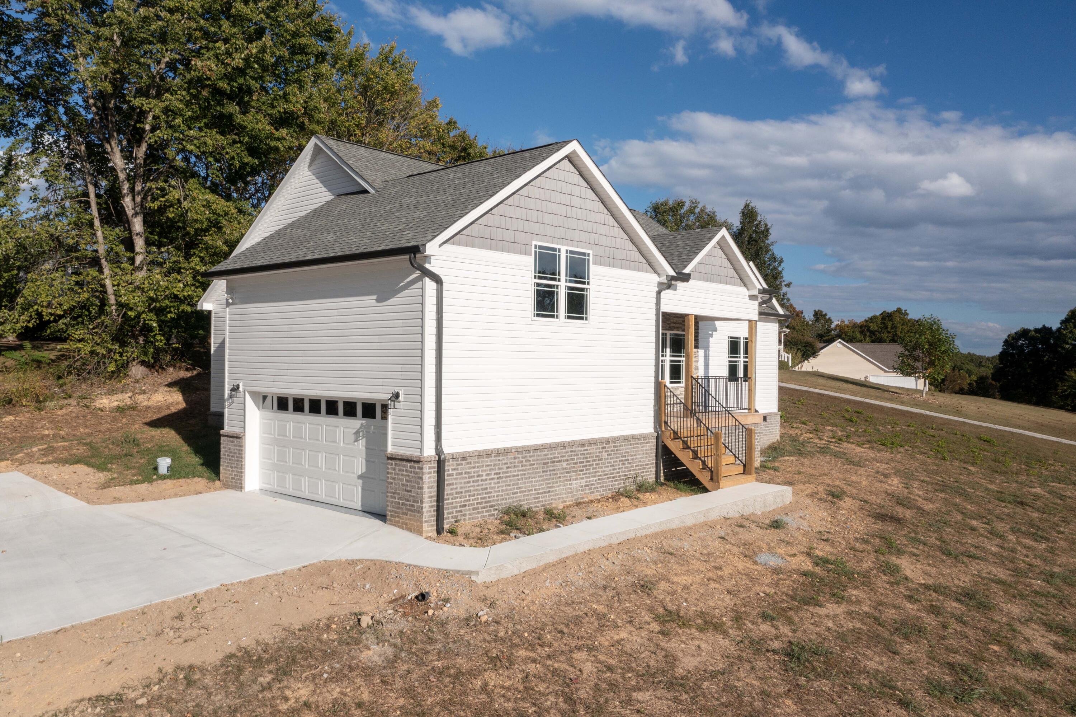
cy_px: 358
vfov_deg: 46.4
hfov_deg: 65.5
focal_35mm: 28
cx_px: 538
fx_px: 837
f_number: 7.1
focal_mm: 10.26
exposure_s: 1/240
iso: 100
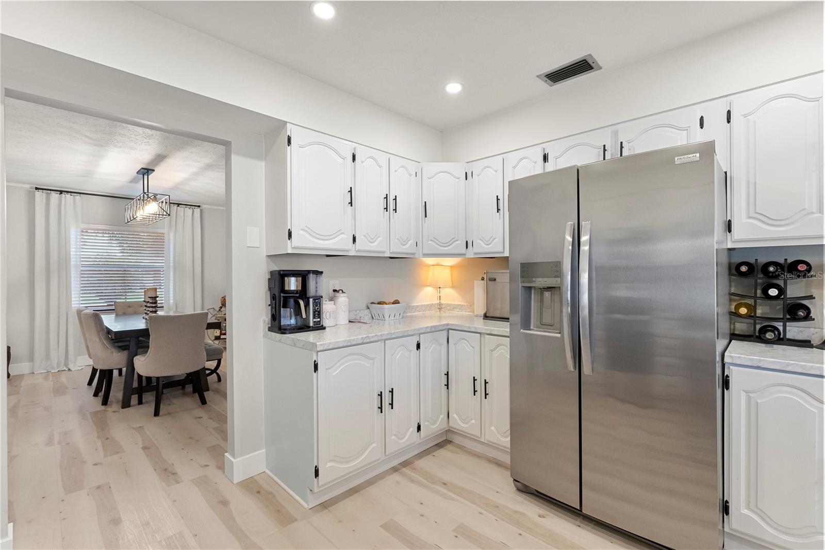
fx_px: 378
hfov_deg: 95.0
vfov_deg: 72.1
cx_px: 412
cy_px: 275
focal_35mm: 16
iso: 2000
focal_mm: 16.5
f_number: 9
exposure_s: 1/15
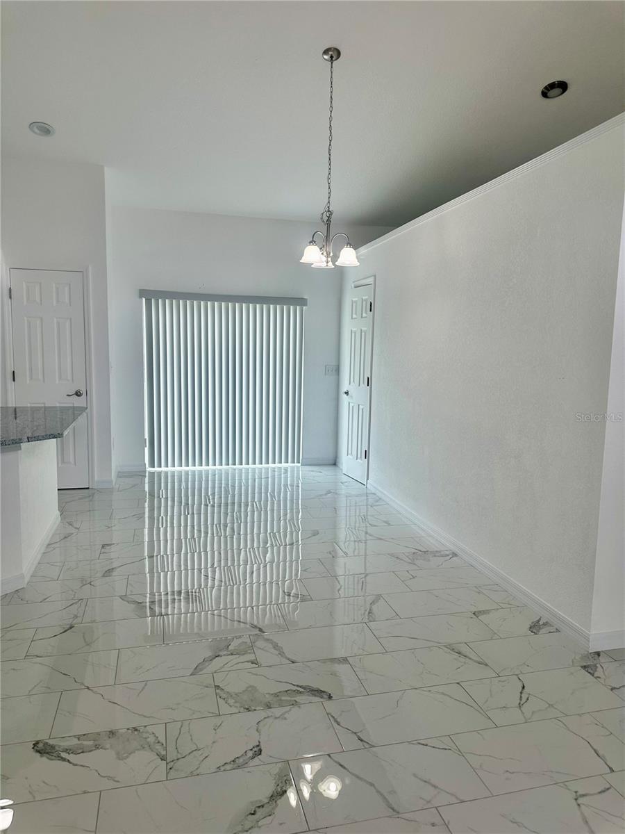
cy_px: 417
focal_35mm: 24
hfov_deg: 56.8
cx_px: 312
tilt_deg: -6.0
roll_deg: -2.3
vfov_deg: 71.6
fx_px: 578
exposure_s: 1/276
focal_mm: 6.86
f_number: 1.78
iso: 80
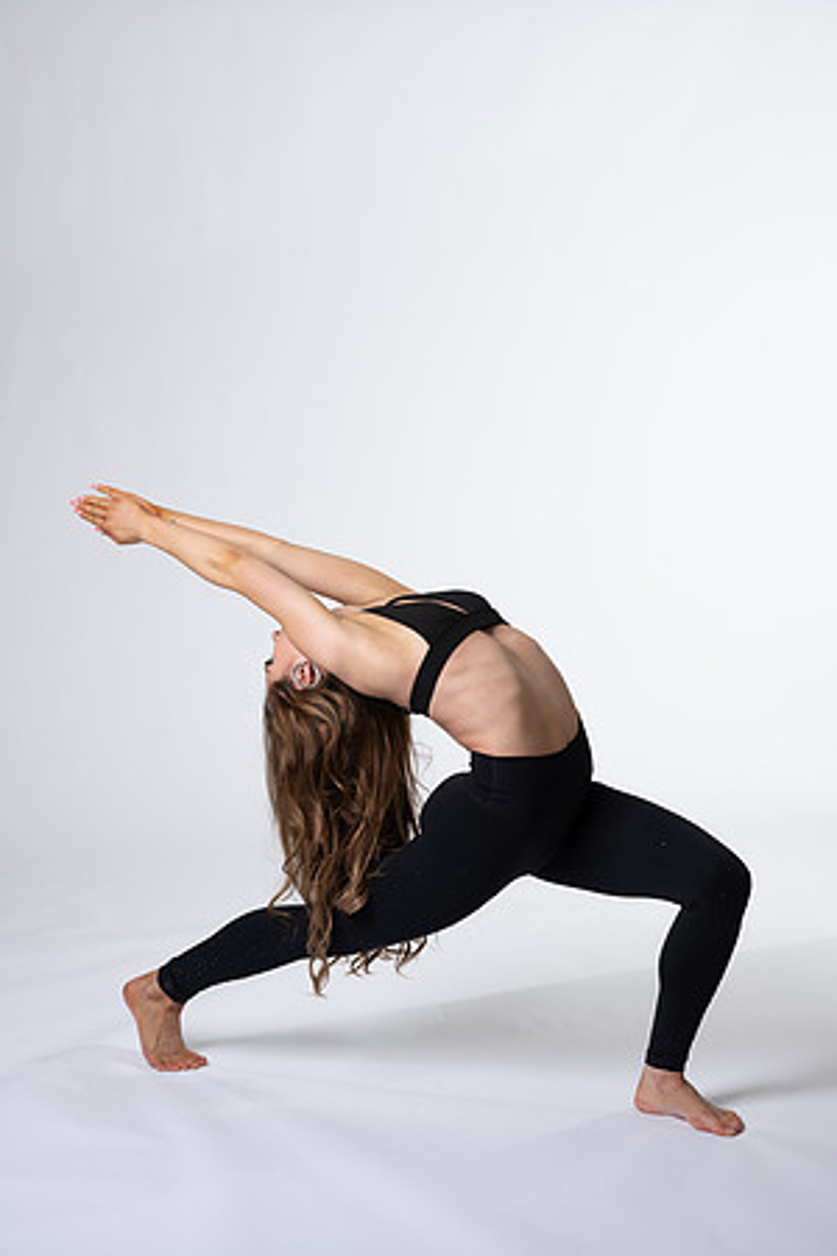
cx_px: 418
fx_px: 2964
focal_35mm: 85
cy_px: 628
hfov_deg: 16.1
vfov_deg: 23.9
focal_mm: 85
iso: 200
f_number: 4
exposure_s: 1/160
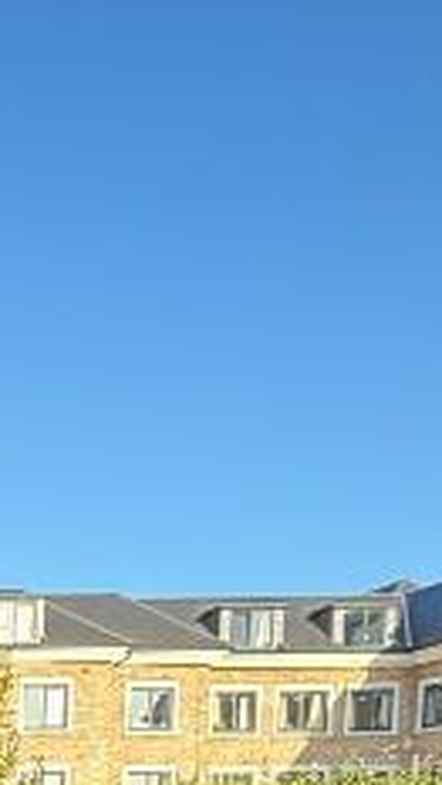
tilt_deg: -6.0
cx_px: -462
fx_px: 1396
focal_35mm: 67
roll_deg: +0.5
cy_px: 1051
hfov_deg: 14.6
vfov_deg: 26.2
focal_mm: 2.22
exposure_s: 1/286
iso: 64
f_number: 2.2
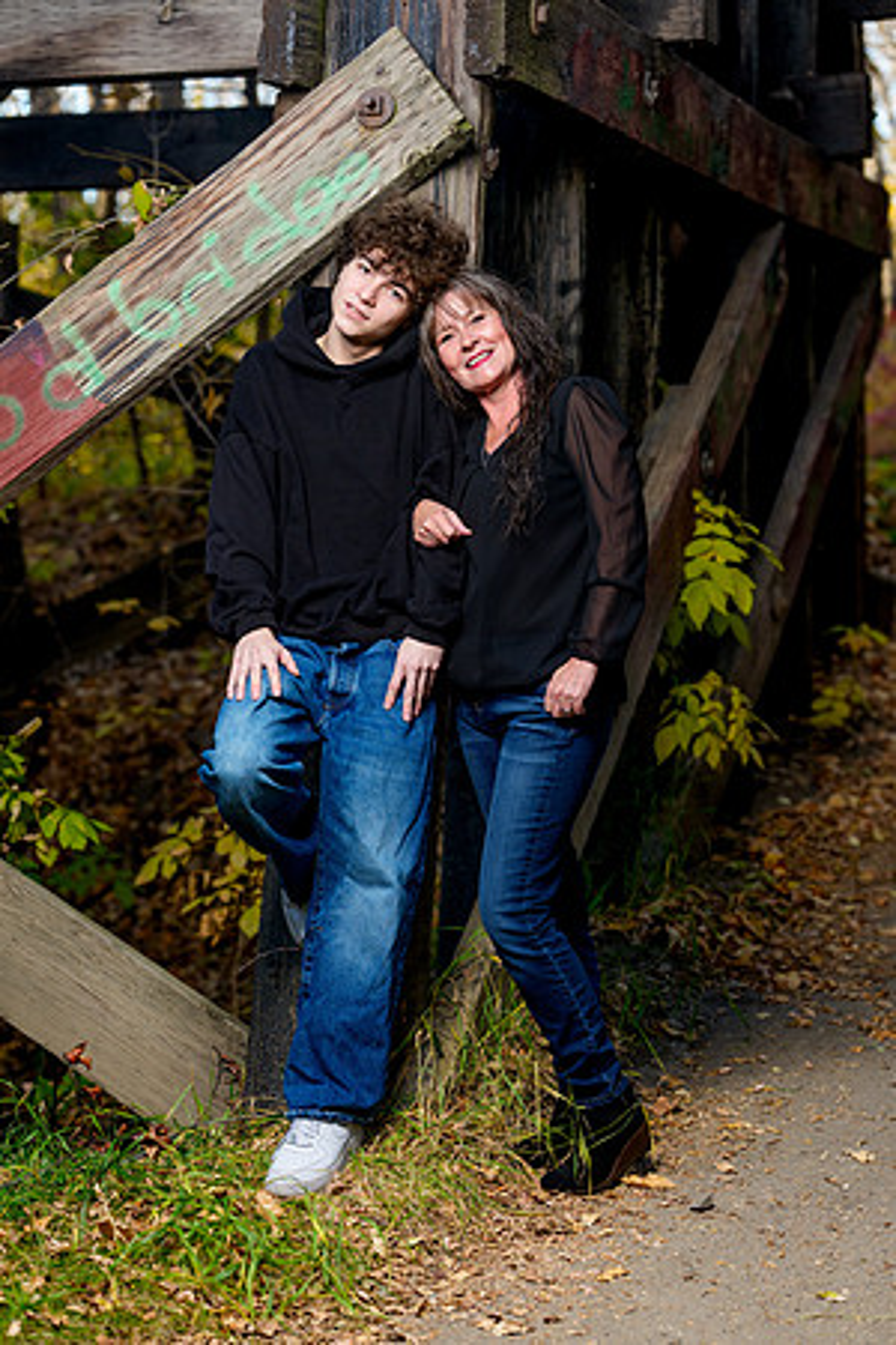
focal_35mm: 74
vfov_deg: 27.3
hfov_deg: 18.4
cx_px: 448
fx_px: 2762
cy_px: 672
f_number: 2.8
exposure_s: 1/200
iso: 250
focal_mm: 74
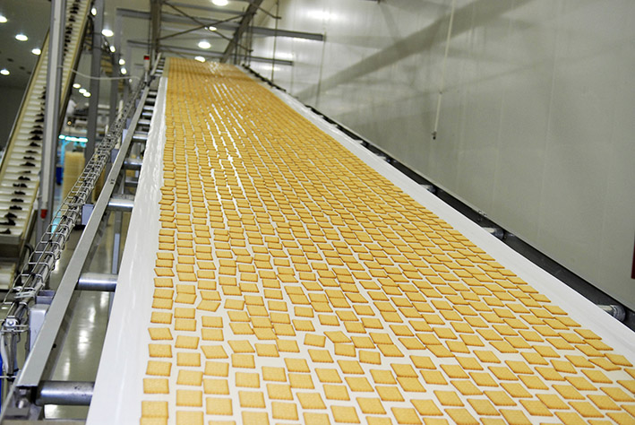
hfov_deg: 46.4
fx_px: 741
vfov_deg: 32.0
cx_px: 318
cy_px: 212
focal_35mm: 42
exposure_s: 1/60
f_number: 3.2
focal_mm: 28
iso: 500
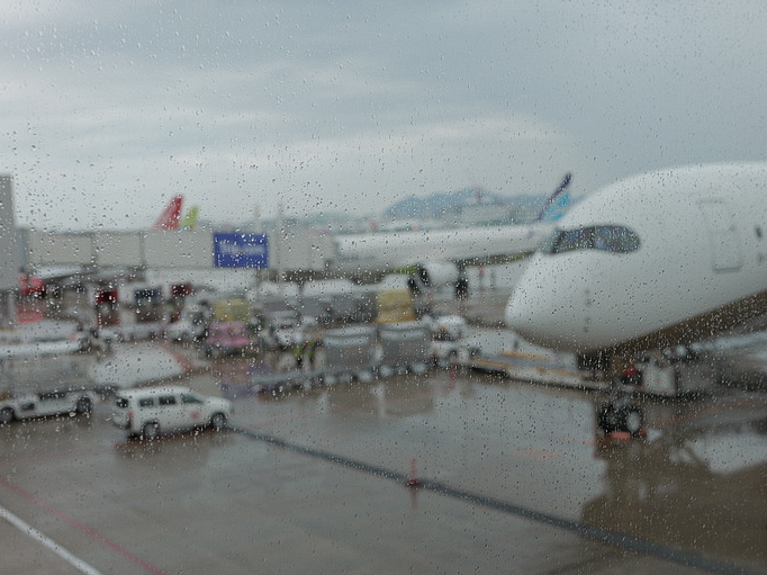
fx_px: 975
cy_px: 287
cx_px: 397
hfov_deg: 43.0
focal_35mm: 44
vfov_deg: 32.9
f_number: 5
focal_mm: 40
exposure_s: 1/500
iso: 200
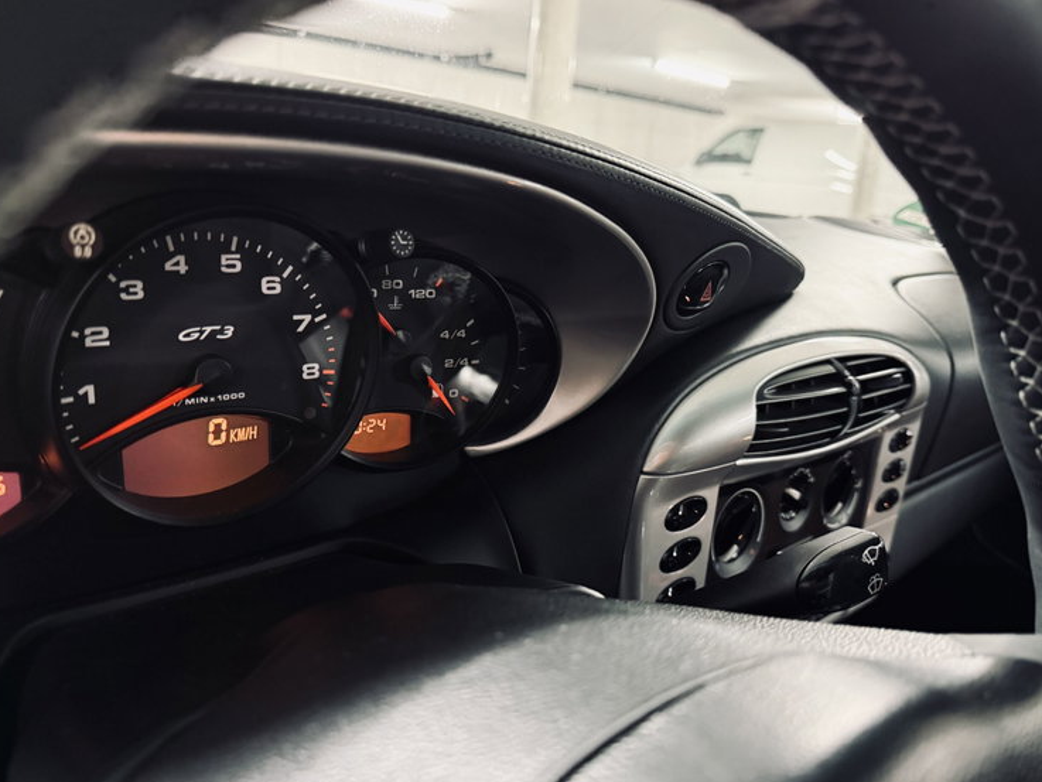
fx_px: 753
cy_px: 396
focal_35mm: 25
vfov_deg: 54.9
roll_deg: -4.9
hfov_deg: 69.4
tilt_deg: -16.6
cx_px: 523
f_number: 1.78
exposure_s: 1/33
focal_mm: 6.76
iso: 800
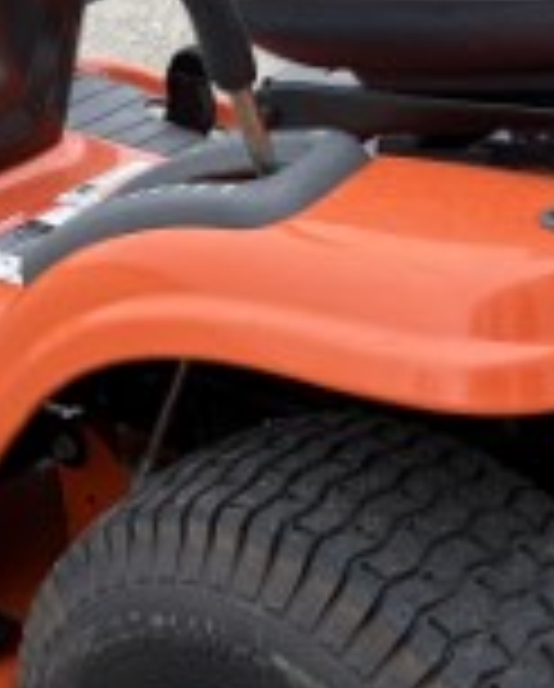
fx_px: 2166
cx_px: 180
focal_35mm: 106
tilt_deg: -27.0
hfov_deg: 14.5
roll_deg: +0.8
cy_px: 310
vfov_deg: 18.1
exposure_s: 1/407
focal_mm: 5.96
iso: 50
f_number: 1.6
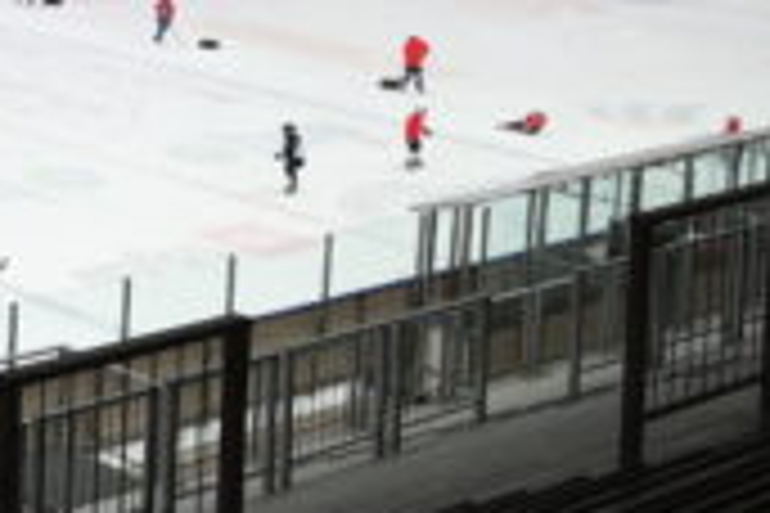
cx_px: -378
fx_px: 2246
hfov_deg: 17.5
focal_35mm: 105
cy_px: -245
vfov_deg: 12.4
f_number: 4
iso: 1000
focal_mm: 24
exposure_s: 1/200
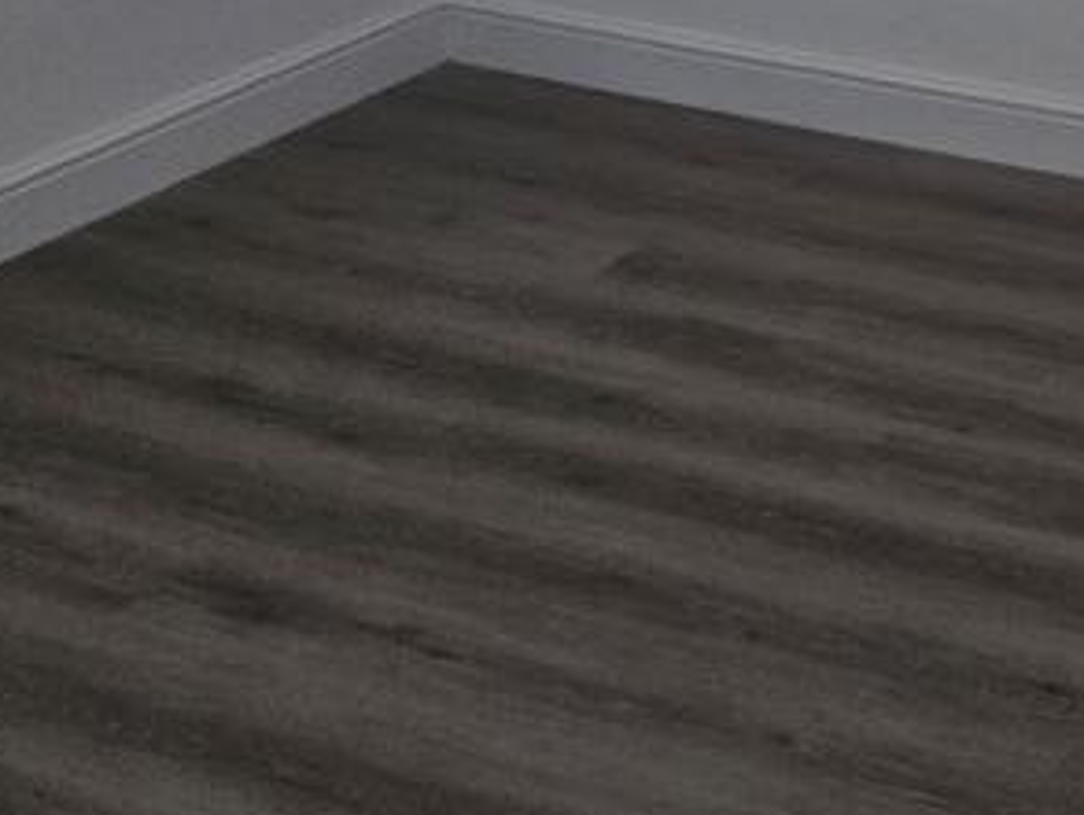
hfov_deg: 22.3
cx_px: 1331
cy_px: -192
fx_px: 2507
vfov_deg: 17.5
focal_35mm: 80
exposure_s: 1/100
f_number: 1.8
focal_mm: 5.4
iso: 80
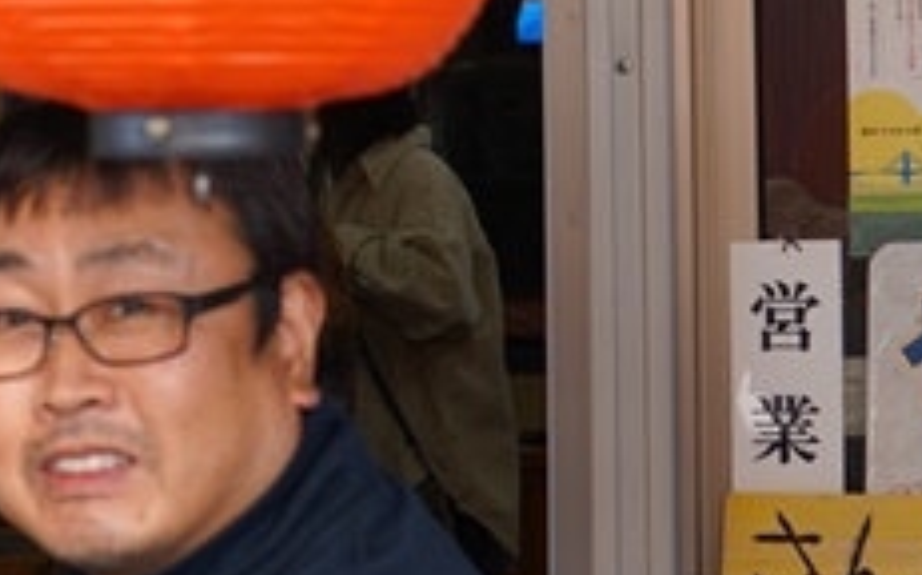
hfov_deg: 12.5
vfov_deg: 8.2
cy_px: 30
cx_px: -495
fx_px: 3992
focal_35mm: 159
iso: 250
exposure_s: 1/160
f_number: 4
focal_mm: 30
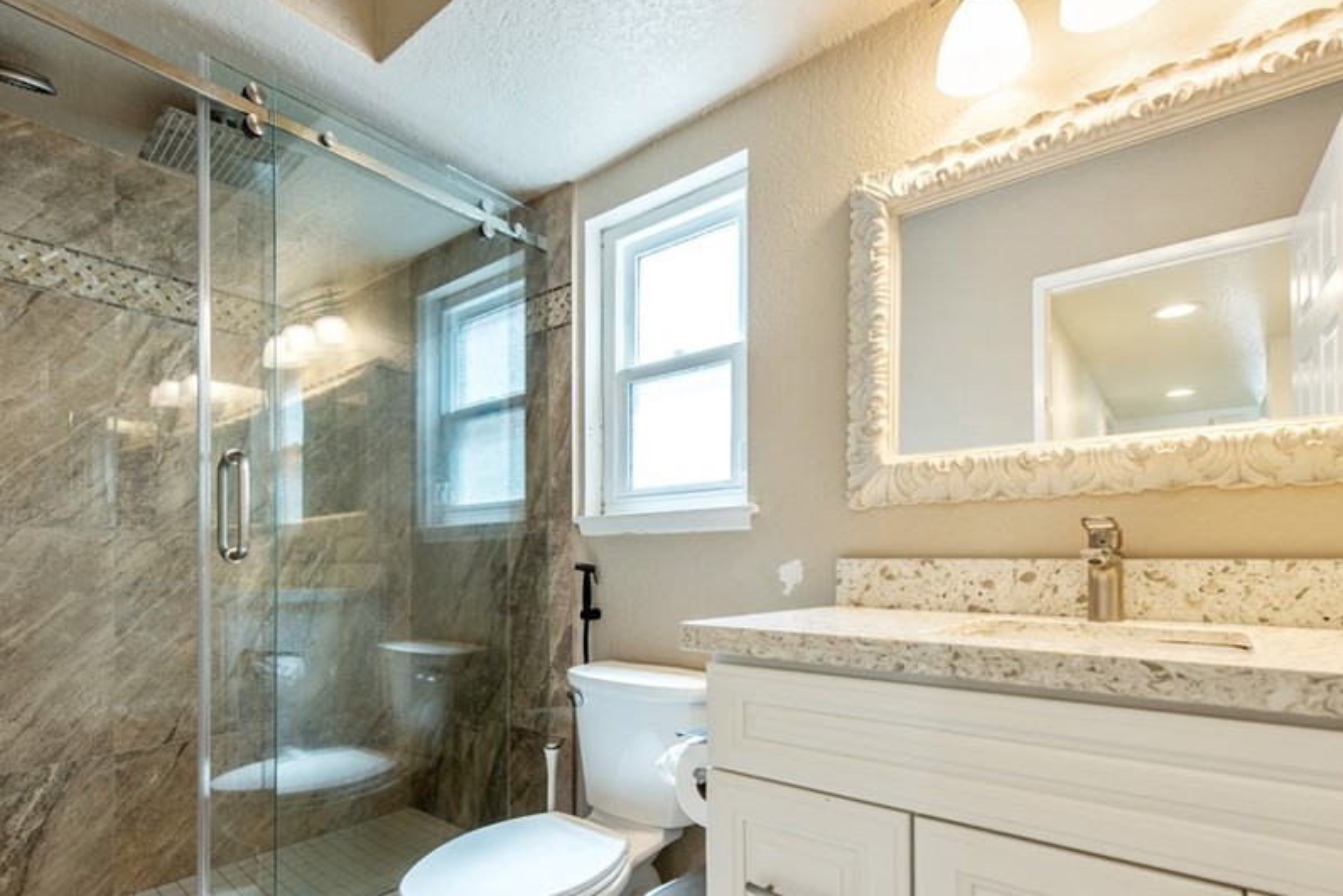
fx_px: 672
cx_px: 648
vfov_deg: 66.5
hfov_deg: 90.0
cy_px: 554
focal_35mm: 18
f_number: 5
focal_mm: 14
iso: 400
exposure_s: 1/100
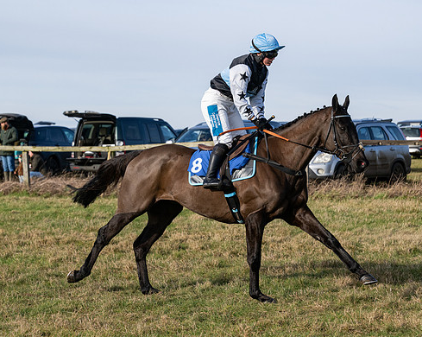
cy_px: 190
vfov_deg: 13.5
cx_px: 137
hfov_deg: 16.8
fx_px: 1422
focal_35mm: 114
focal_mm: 82
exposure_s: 1/2500
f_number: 5
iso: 400
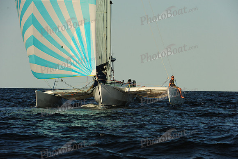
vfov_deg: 4.9
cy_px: 80
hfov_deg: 7.4
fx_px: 1850
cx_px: 119
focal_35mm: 280
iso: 640
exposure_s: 1/1600
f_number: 9
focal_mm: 280
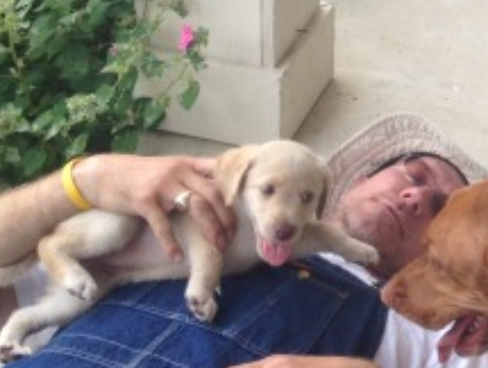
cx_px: 590
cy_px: 143
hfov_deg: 17.9
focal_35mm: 104
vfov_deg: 14.3
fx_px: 1469
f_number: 2.4
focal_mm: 4.28
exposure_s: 1/315
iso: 50
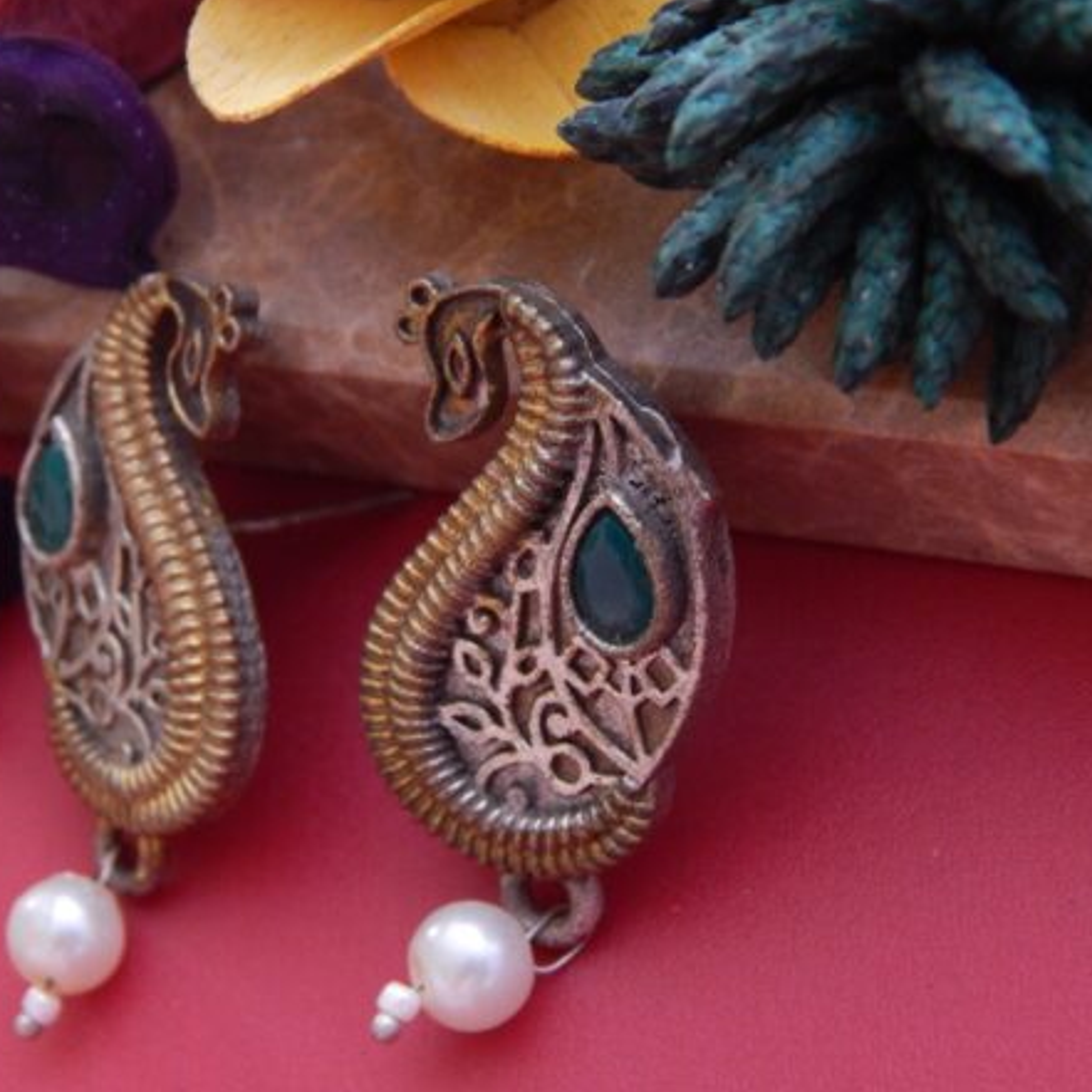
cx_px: 468
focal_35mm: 83
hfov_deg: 20.9
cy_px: 542
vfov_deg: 20.9
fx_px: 2962
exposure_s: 1/8
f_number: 4.1
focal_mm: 12.3
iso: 400
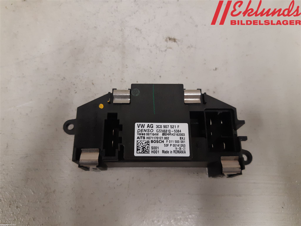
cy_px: 113
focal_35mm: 26
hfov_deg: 67.3
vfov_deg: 53.1
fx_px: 226
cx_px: 150
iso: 200
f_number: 1.7
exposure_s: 1/50
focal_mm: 3.93
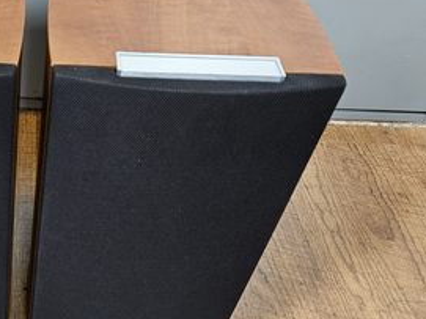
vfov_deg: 28.4
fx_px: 627
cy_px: 207
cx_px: 2
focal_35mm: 51
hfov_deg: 34.2
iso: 640
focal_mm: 5.4
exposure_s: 1/25
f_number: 1.8
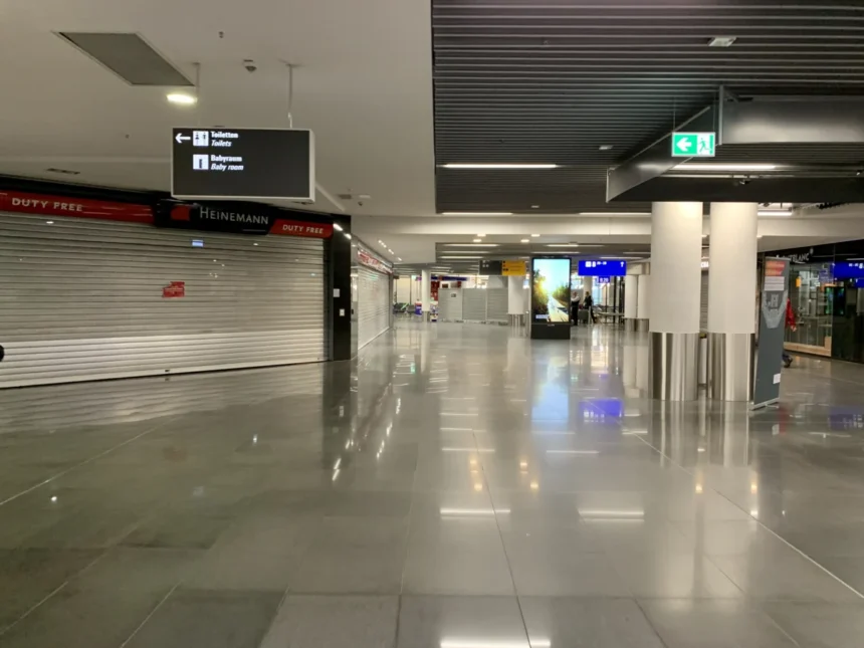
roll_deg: +2.4
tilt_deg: -0.1
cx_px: 432
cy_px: 324
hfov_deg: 67.3
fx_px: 649
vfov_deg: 53.1
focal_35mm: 26
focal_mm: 4.25
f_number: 1.8
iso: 160
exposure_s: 1/50
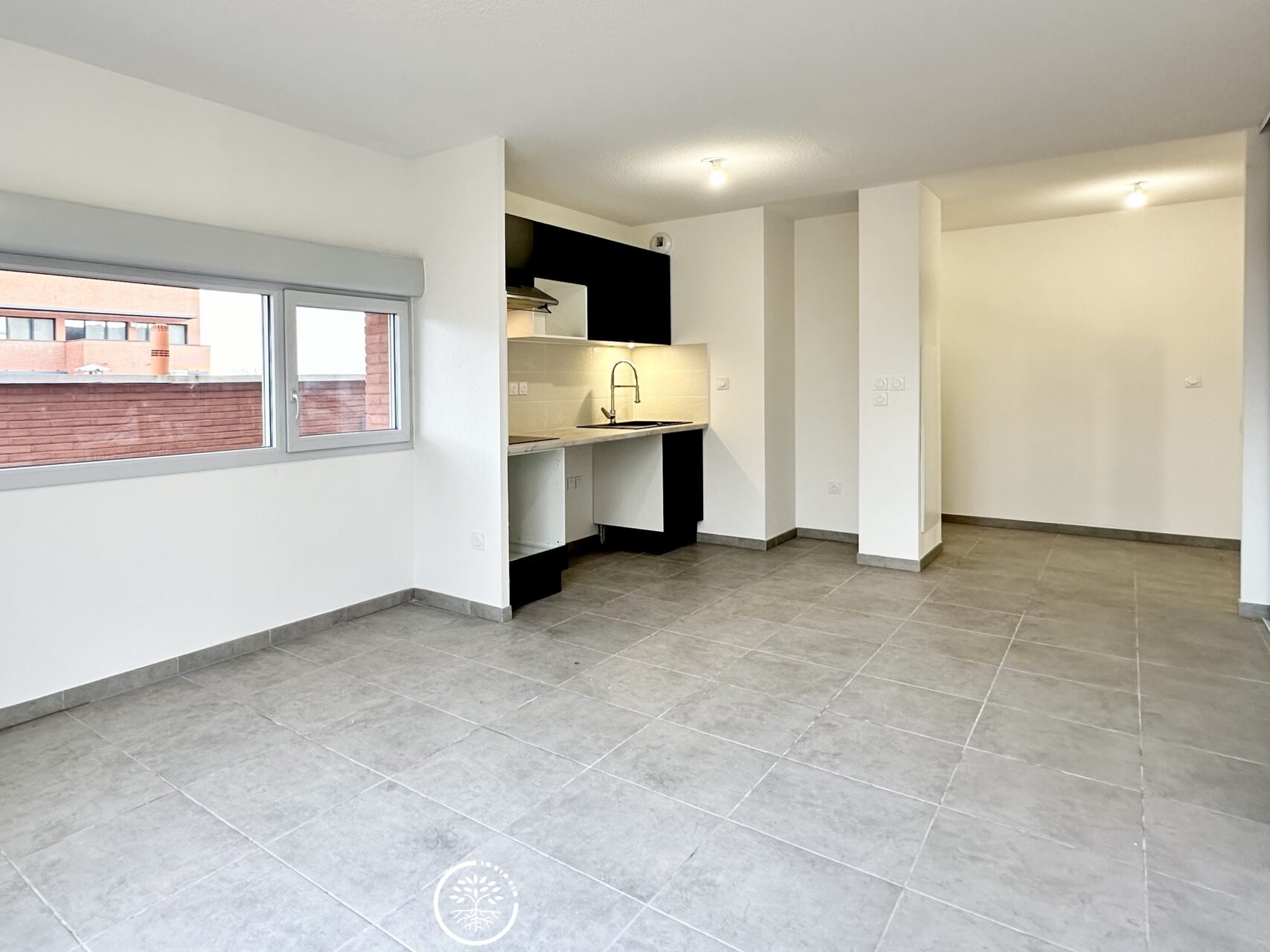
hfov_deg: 77.9
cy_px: 394
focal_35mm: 21
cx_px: 494
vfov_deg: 63.0
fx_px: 770
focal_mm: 2.22
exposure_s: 1/50
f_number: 2.2
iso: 200
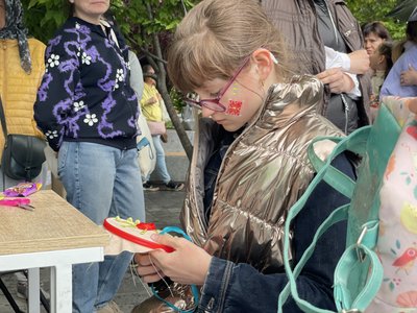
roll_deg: -1.1
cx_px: 208
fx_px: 626
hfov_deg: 36.8
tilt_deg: -3.9
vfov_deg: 28.0
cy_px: 156
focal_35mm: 52
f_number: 2
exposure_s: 1/189
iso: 25
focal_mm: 6
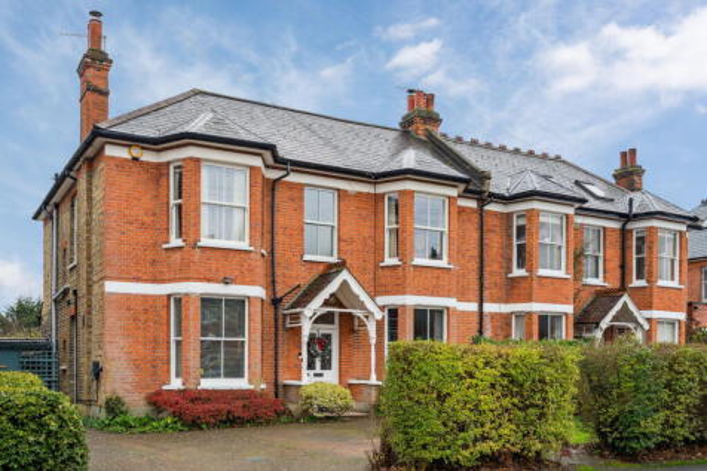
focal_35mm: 35
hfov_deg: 54.5
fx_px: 687
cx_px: 354
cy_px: 236
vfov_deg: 37.8
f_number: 5.6
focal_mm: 35
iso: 320
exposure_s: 1/80
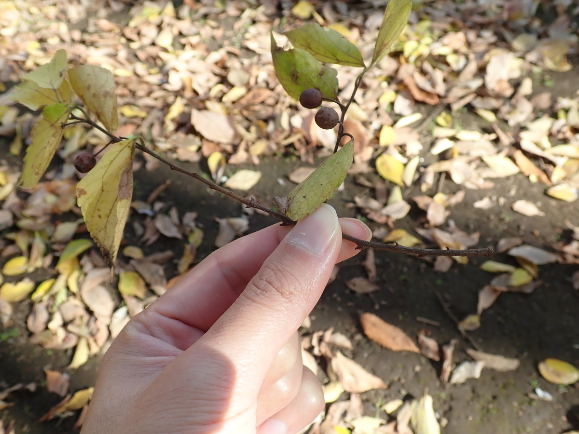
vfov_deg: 46.8
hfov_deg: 60.0
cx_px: 290
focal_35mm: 30
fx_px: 502
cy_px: 217
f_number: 3.2
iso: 100
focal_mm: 5.5
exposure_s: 1/200
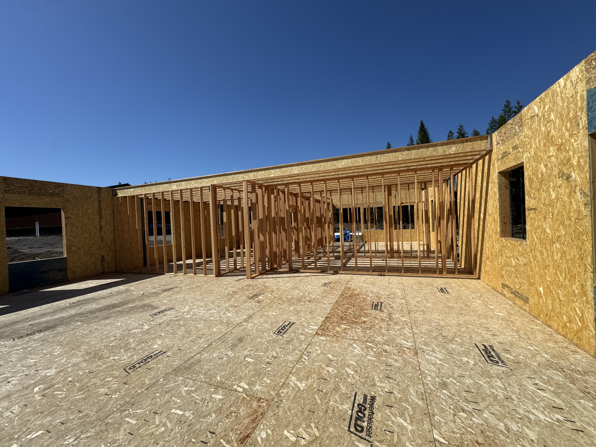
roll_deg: +2.0
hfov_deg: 102.1
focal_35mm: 14
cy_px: 224
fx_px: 241
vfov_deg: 85.7
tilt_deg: -0.1
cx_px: 298
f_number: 2.2
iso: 50
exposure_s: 1/3390
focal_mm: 2.22
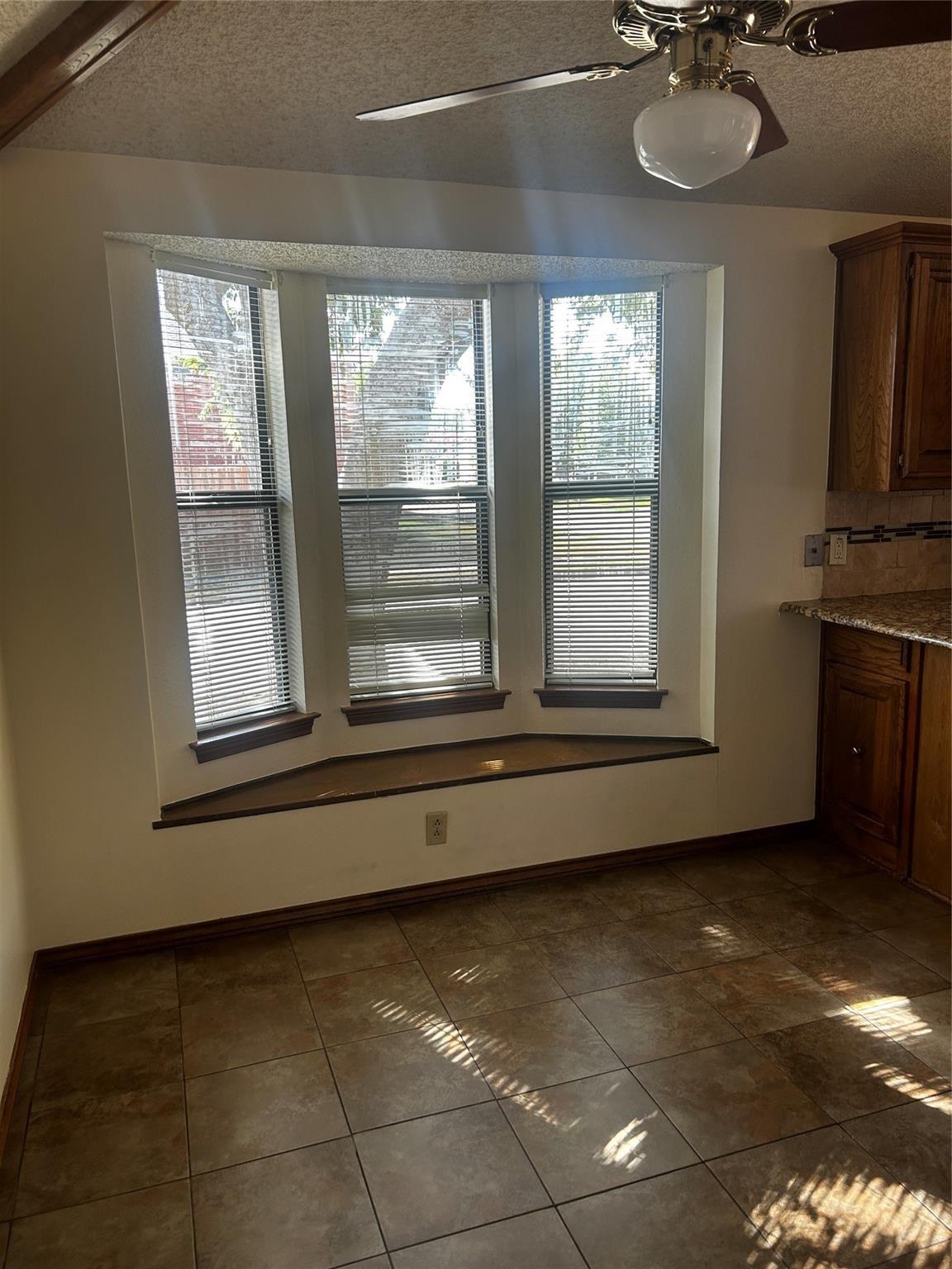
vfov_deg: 67.3
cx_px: 476
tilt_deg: -9.6
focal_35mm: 26
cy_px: 634
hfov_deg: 53.1
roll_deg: +2.3
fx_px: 953
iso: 80
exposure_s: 1/121
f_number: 1.5
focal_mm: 5.7
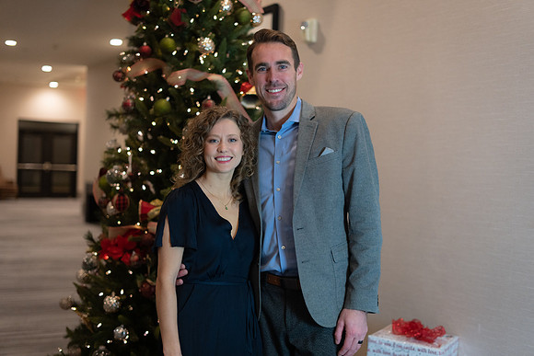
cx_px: 267
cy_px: 178
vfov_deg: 27.0
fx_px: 742
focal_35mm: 50
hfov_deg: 39.6
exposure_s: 1/320
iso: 1250
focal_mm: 50
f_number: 1.8
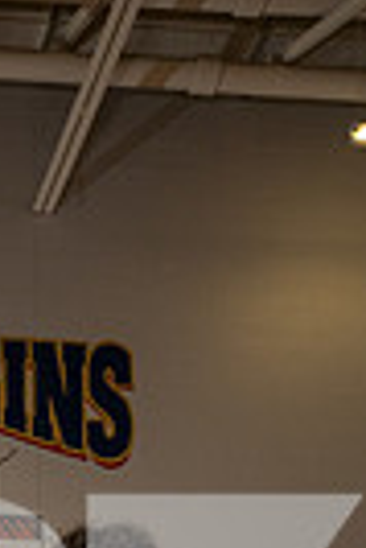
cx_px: -239
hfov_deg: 15.2
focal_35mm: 81
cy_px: 915
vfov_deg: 20.0
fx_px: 1232
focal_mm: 24
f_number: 7.1
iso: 800
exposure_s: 1/250
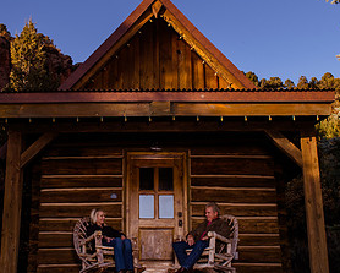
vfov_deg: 28.7
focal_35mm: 53
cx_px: 121
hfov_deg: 35.1
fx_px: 534
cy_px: 135
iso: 640
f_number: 8
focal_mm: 24
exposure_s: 1/200
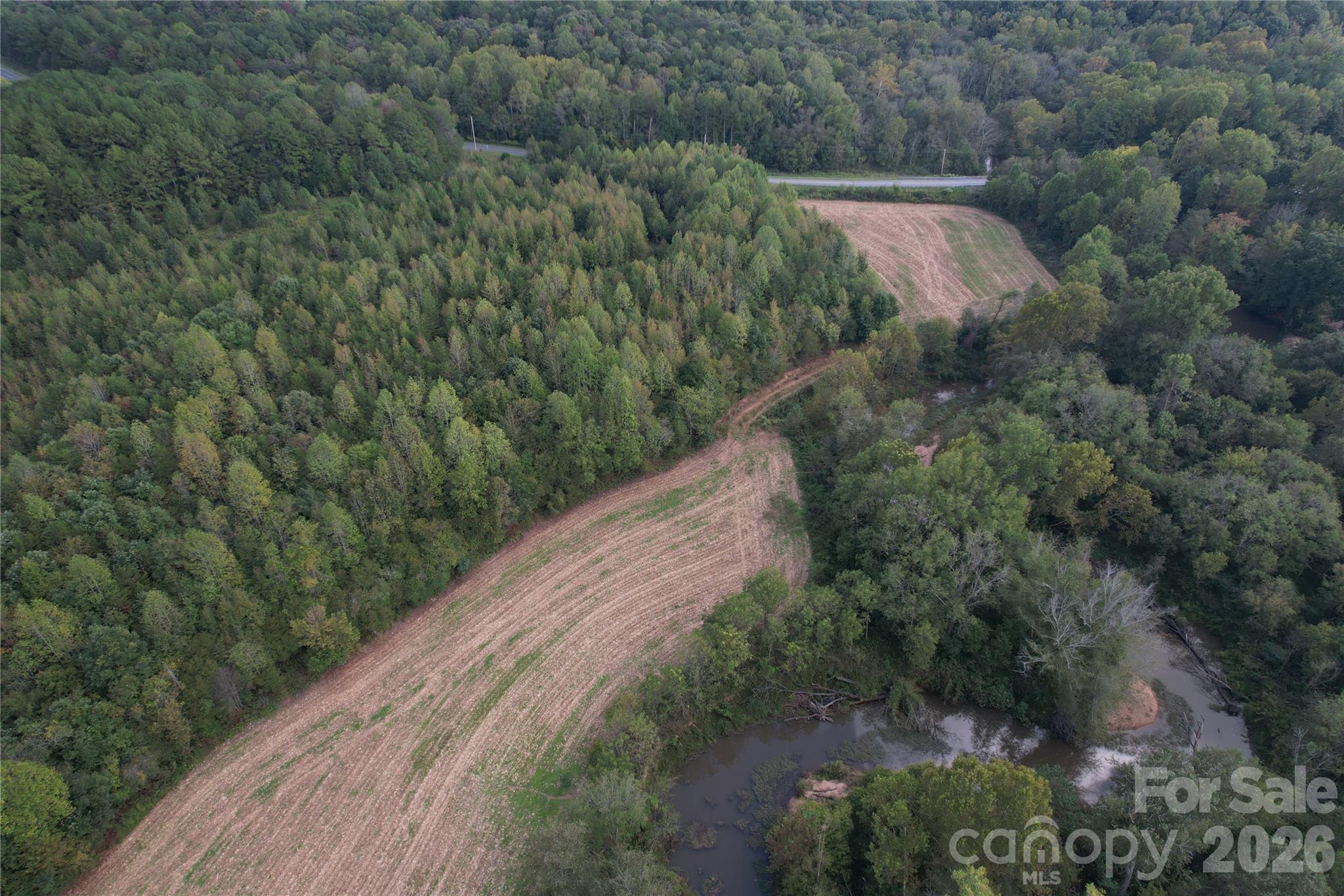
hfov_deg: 78.6
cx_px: 672
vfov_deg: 57.2
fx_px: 821
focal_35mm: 22
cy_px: 448
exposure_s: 1/350
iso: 100
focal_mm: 8.38
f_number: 2.8
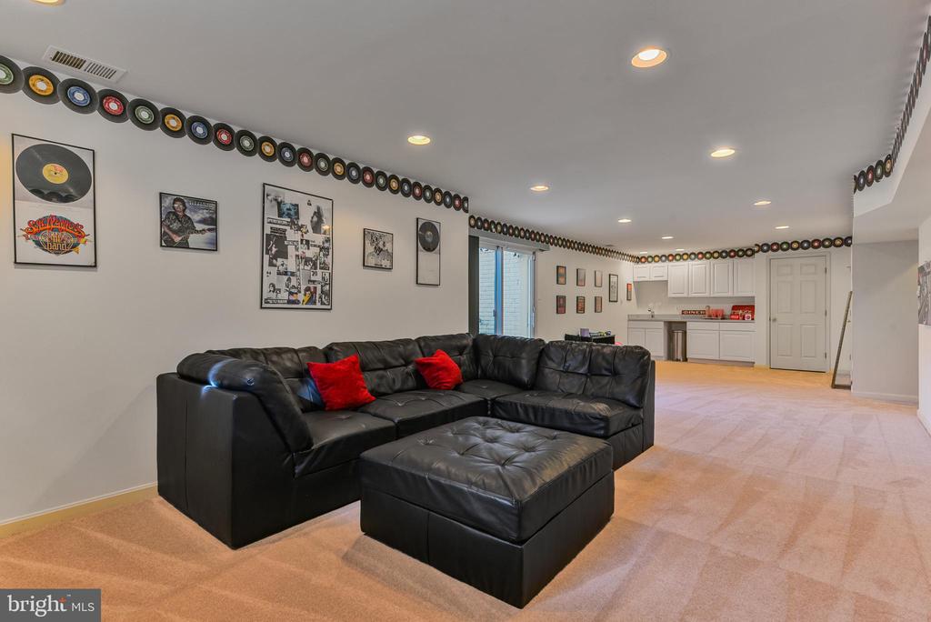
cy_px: 311
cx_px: 466
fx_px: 466
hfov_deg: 90.0
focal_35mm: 18
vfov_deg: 67.5
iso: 200
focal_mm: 18
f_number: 8
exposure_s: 1/2.5
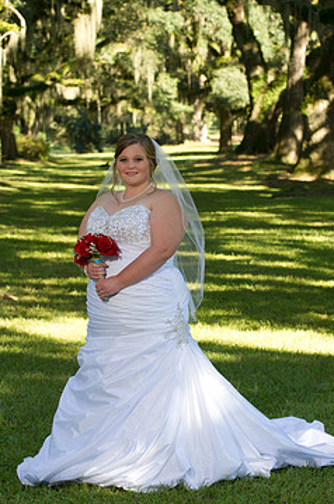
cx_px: 169
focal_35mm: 128
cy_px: 254
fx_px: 1788
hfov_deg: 10.7
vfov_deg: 16.0
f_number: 5.6
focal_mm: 102
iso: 400
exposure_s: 1/125
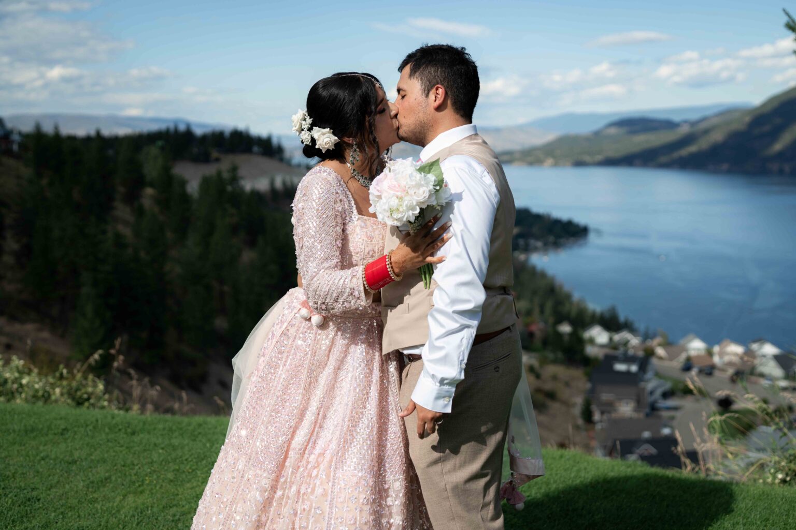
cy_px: 265
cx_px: 398
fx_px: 1105
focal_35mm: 50
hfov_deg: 39.6
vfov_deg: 27.0
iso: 100
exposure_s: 1/2500
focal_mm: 50
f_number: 2.8
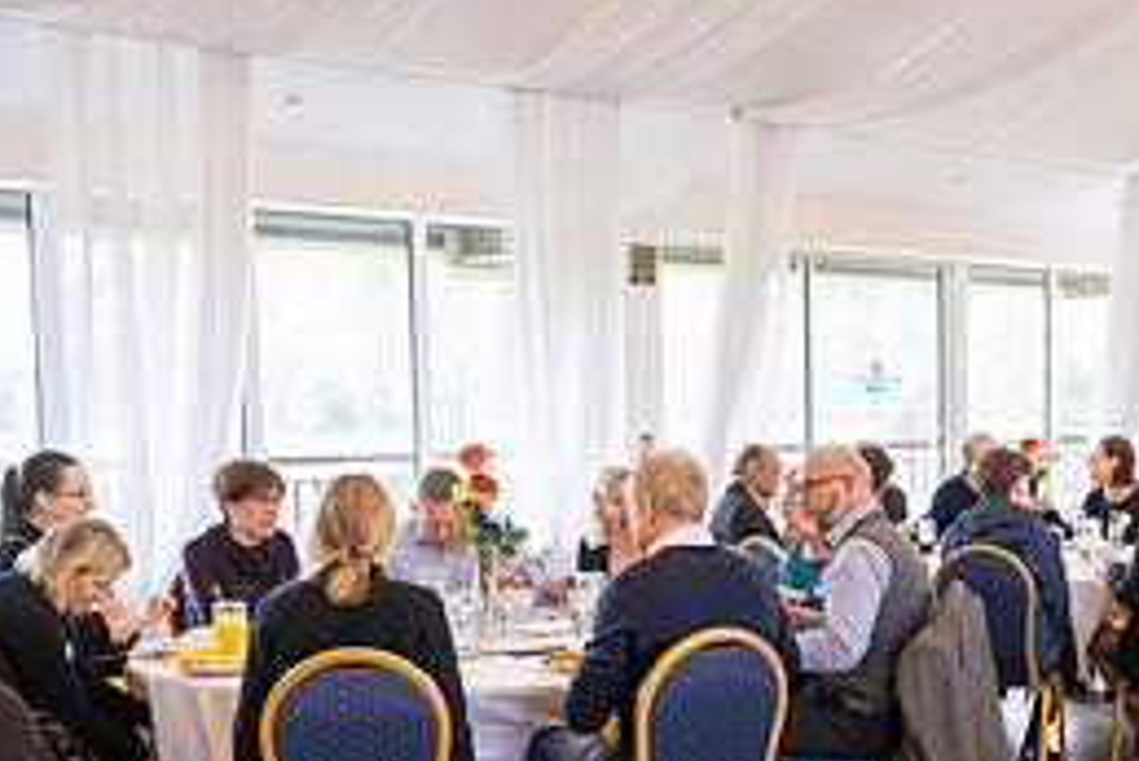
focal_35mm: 56
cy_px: 587
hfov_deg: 34.1
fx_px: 1773
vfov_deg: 23.9
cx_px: 981
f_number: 3.2
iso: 800
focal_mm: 24
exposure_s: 1/40
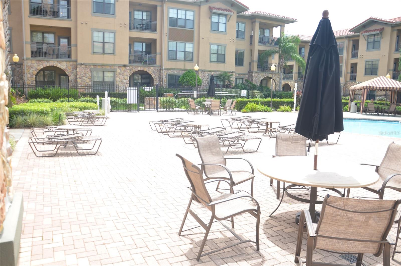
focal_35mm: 27
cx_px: 200
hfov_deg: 67.5
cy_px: 133
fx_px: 300
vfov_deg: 47.7
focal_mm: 18
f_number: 8
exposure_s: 1/250
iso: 100
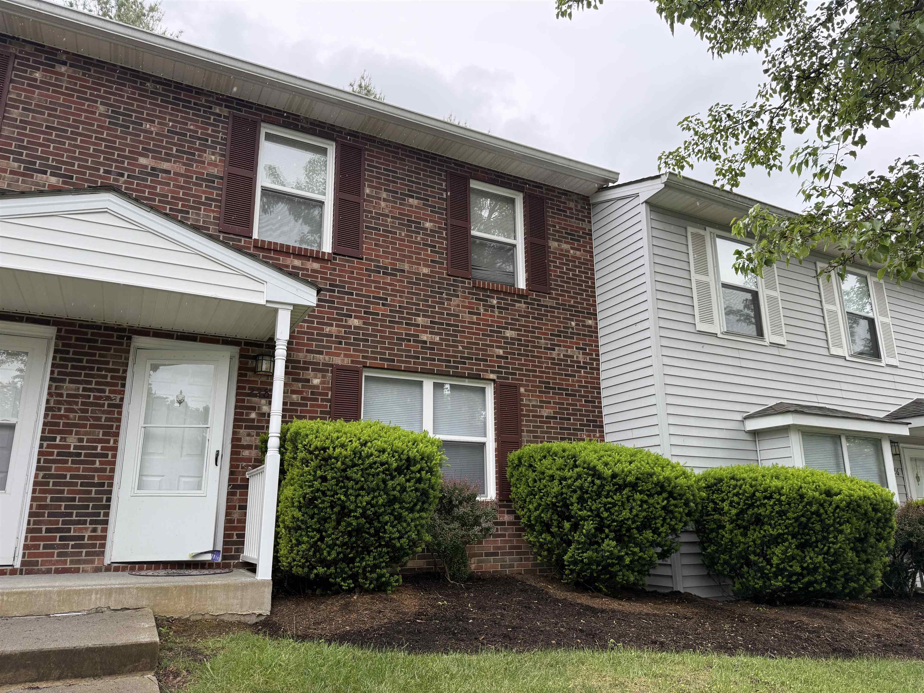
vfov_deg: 56.8
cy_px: 346
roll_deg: +1.3
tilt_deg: +14.4
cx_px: 462
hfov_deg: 71.6
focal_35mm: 24
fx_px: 641
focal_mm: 6.76
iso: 100
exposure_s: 1/1091
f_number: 1.78
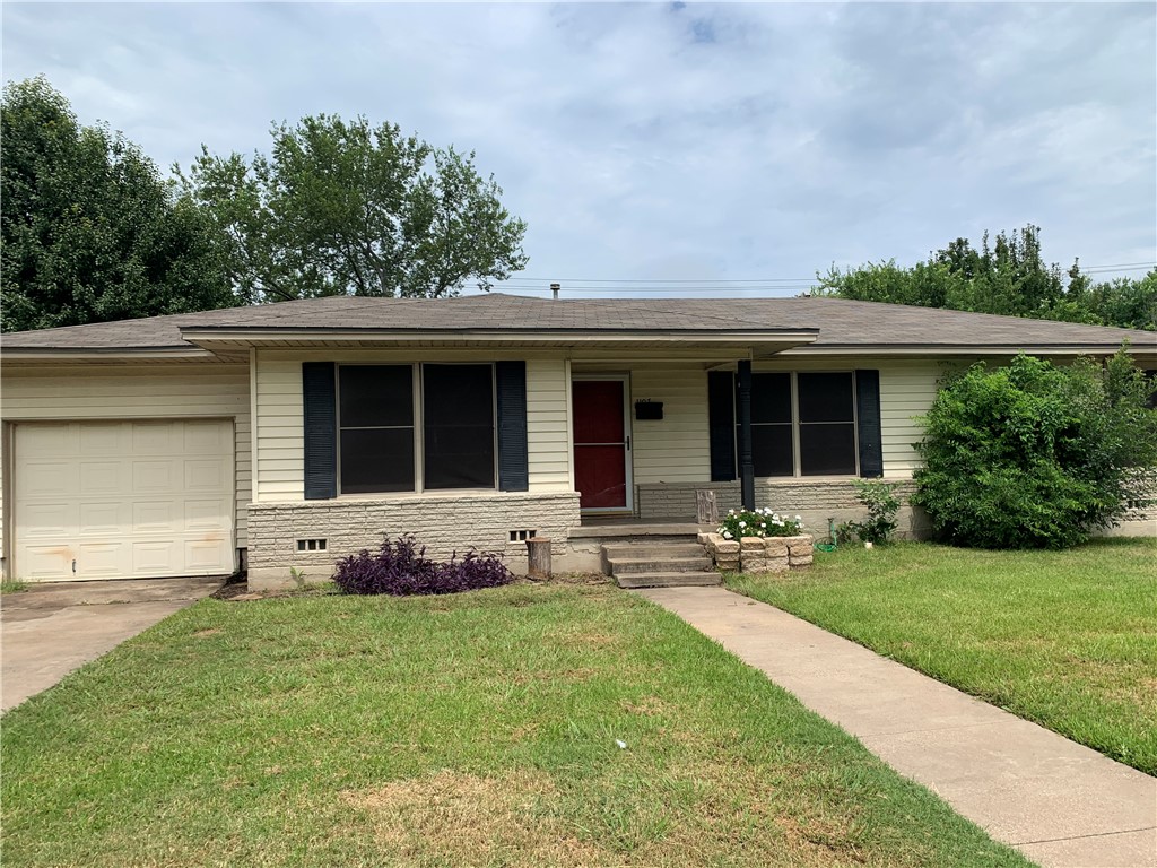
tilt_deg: +1.4
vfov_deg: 53.1
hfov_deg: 67.3
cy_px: 434
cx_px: 578
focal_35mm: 26
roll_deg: +1.9
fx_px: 869
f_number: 1.8
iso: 25
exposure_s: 1/3650
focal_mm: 4.25
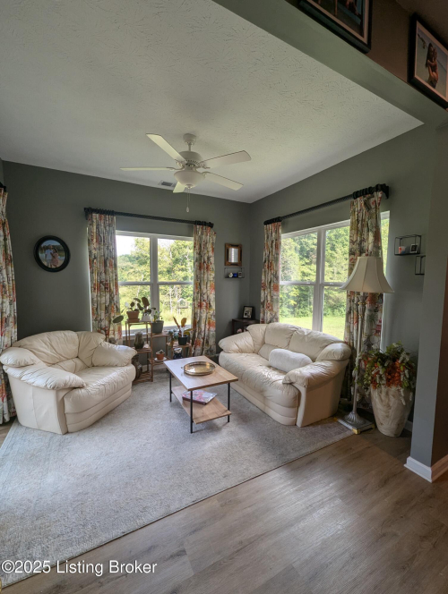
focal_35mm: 13
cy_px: 297
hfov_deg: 90.1
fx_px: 224
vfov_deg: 106.1
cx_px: 224
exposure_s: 1/120
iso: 43
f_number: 2.2
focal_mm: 1.95
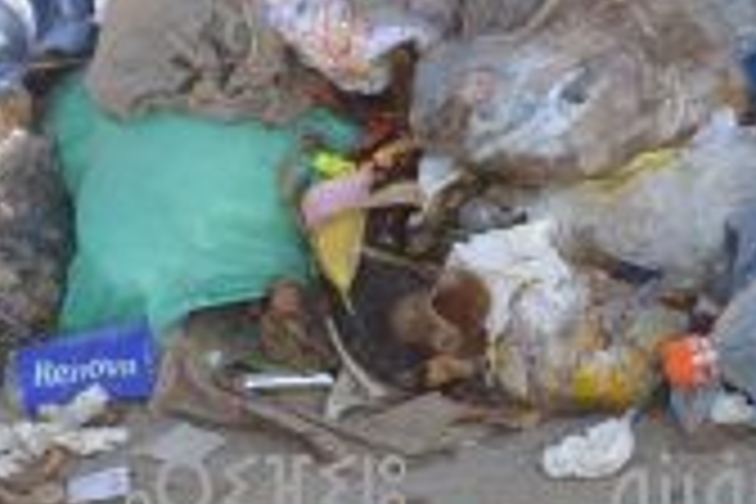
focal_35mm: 315
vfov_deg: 4.4
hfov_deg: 6.5
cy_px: -58
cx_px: 477
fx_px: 6613
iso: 100
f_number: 8
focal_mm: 55
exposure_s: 1/200
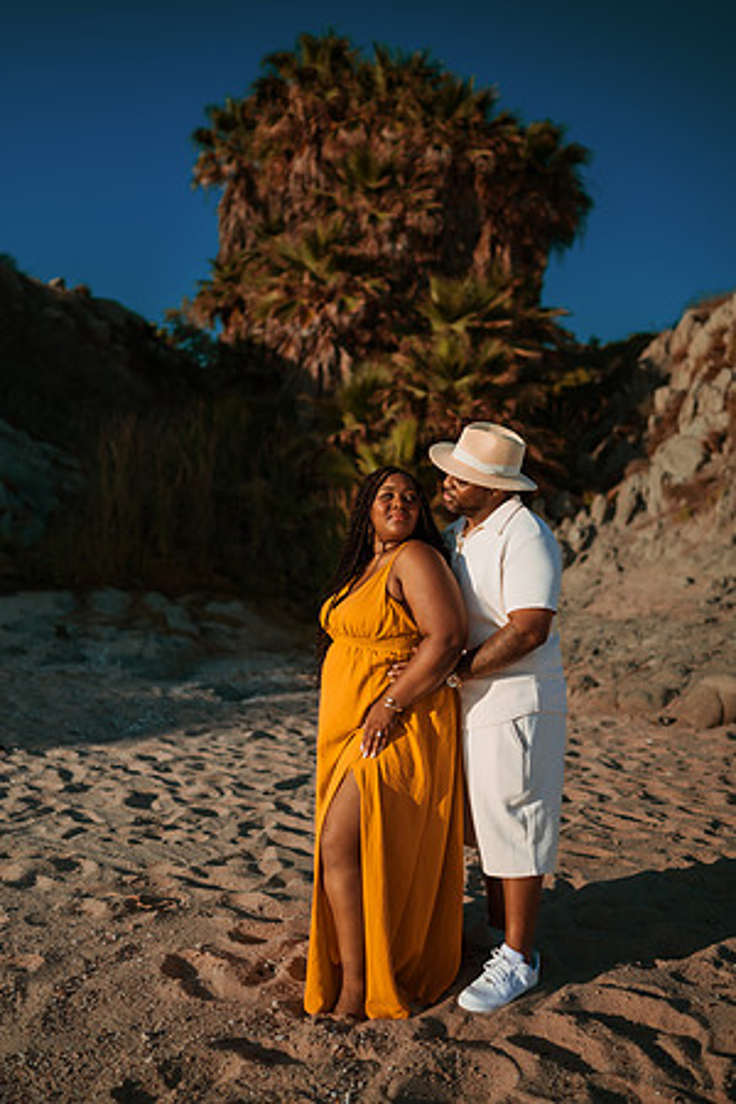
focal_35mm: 35
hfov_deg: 37.9
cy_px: 552
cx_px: 368
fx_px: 1073
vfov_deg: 54.4
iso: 100
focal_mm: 35
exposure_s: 1/4000
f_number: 1.8
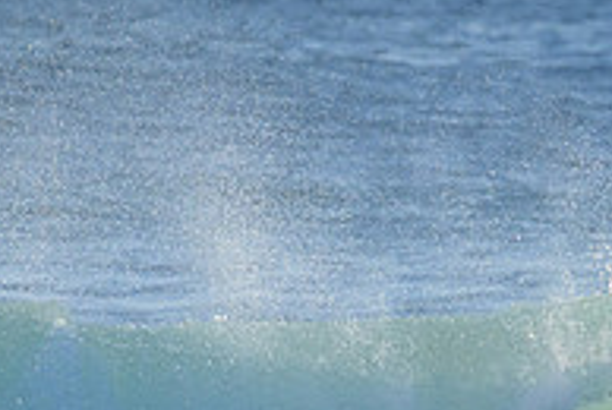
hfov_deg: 1.1
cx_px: 586
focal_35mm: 1947
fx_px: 33149
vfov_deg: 0.7
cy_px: 583
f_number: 11
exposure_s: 1/1600
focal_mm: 560
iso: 900
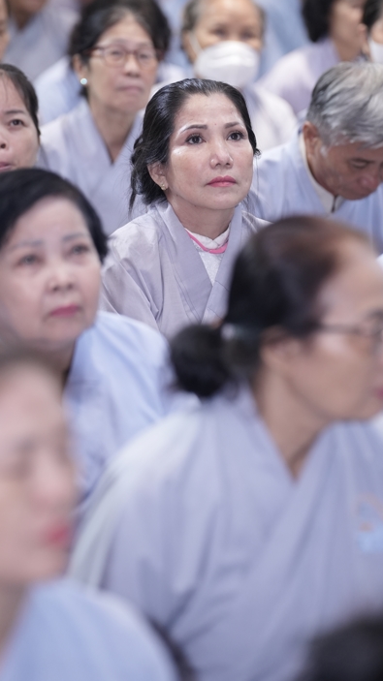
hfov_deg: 5.6
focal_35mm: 218
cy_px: 278
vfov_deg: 9.9
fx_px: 3939
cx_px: 203
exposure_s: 1/125
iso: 1250
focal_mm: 150
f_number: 2.8
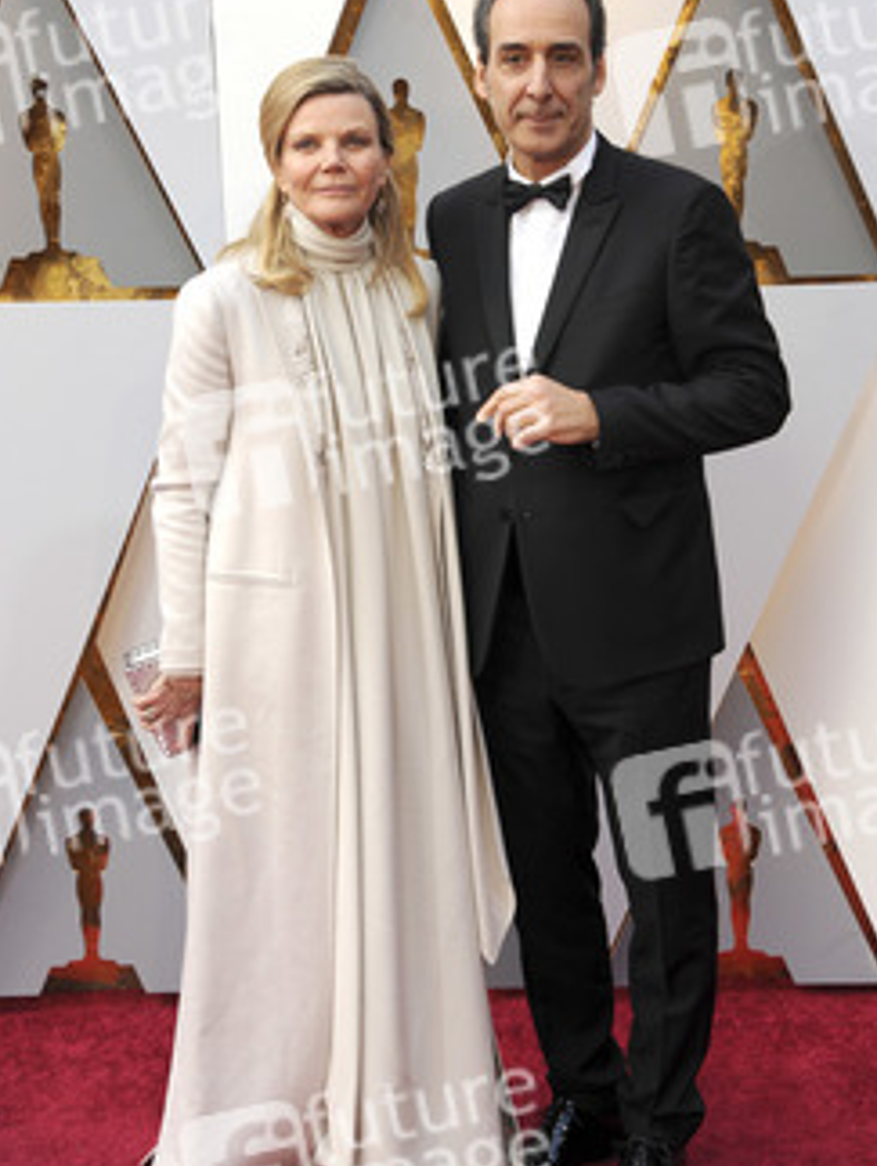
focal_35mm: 69
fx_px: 2326
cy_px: 614
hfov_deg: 21.3
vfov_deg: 28.1
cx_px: 471
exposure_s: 1/250
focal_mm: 58
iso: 1000
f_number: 8
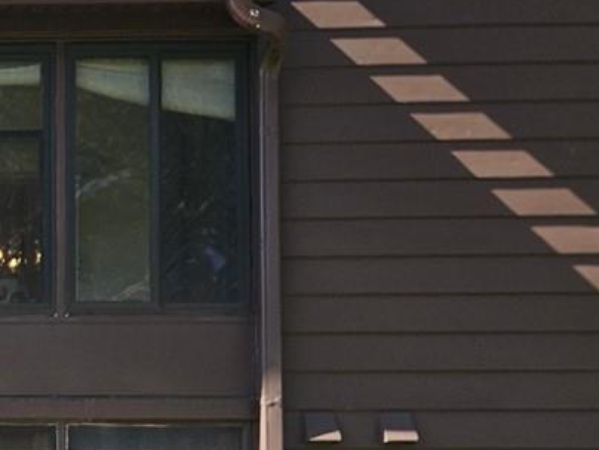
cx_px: -308
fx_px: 1575
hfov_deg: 18.9
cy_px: 588
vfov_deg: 15.4
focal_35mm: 91
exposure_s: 1/463
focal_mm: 5.4
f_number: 1.8
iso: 25
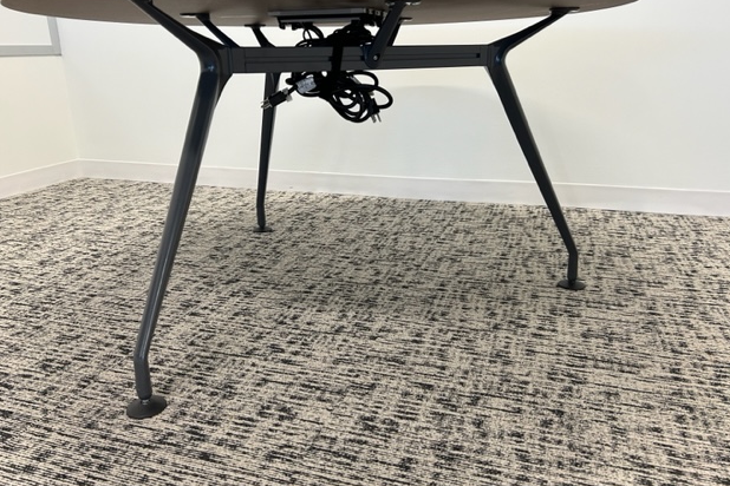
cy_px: 221
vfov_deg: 46.3
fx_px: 568
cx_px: 369
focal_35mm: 28
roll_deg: +1.6
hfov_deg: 65.5
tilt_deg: -15.6
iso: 125
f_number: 1.5
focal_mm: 5.7
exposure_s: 1/89
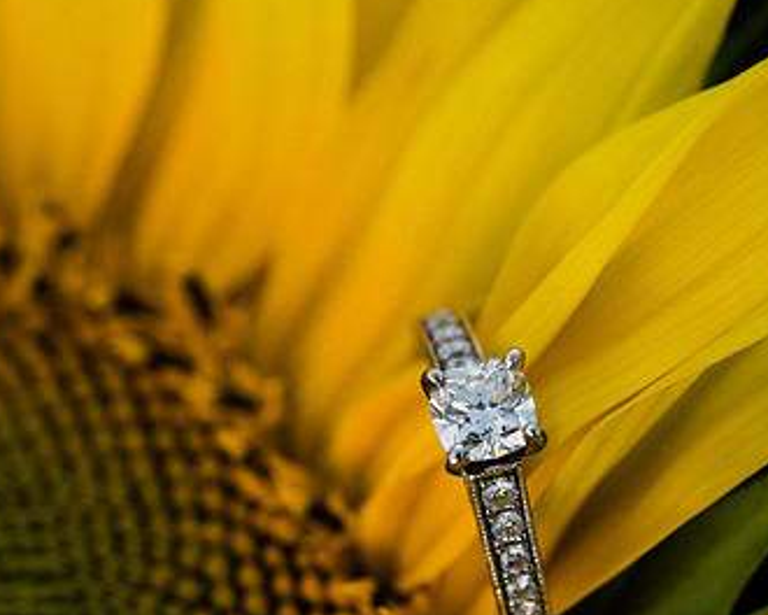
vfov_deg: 15.5
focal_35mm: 99
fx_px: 2250
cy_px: 416
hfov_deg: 19.3
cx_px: 496
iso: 320
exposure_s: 1/100
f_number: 11
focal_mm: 60
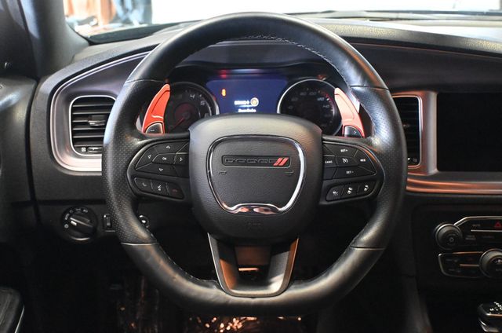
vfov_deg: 35.3
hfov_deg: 51.4
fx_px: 522
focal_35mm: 38
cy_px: 166
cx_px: 251
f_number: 4.2
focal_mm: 25
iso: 8000
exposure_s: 1/60
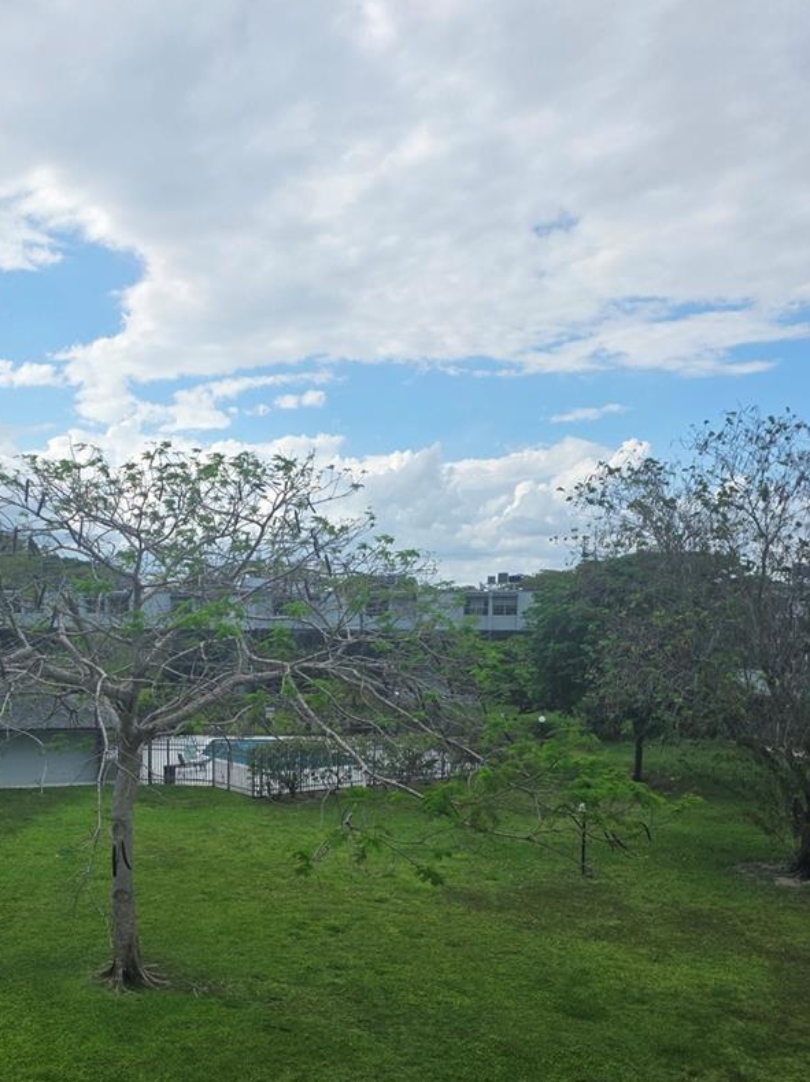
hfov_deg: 40.1
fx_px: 1093
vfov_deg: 51.6
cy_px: 727
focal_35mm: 35
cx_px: 256
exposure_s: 1/5608
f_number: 1.7
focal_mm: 6.25
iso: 80
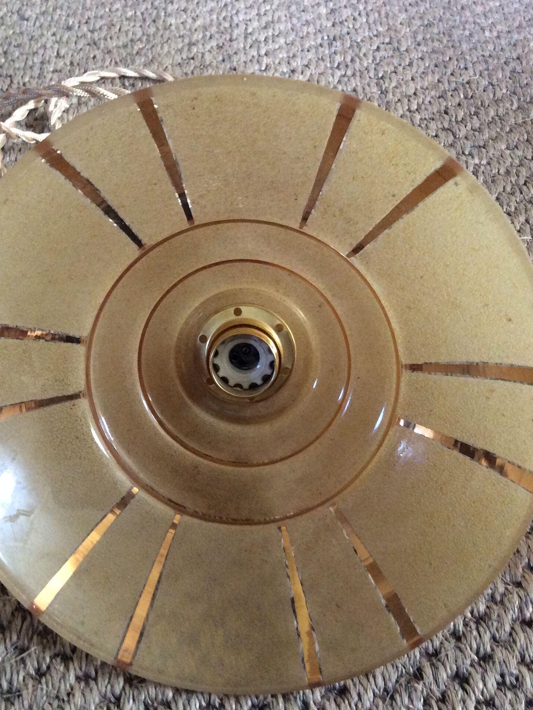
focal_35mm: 43
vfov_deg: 43.8
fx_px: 883
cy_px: 354
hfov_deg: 33.4
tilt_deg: -52.1
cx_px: 199
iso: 200
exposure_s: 1/25
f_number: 2.4
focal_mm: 3.3
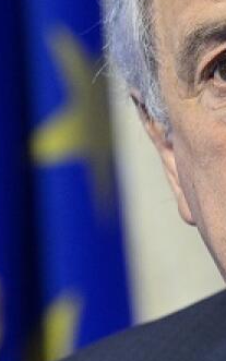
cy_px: 157
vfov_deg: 2.8
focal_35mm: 738
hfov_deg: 1.8
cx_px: 361
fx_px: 7270
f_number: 4
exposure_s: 1/250
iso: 3200
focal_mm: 200
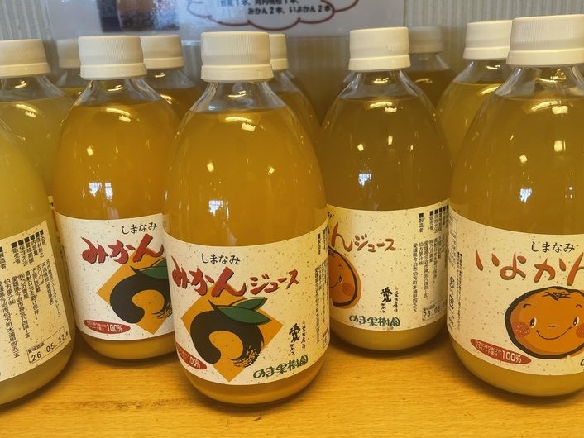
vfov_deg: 46.8
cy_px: 211
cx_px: 317
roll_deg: +2.6
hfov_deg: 59.9
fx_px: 506
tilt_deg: -18.6
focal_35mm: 30
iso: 64
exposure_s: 1/120
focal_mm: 4.2
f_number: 1.6
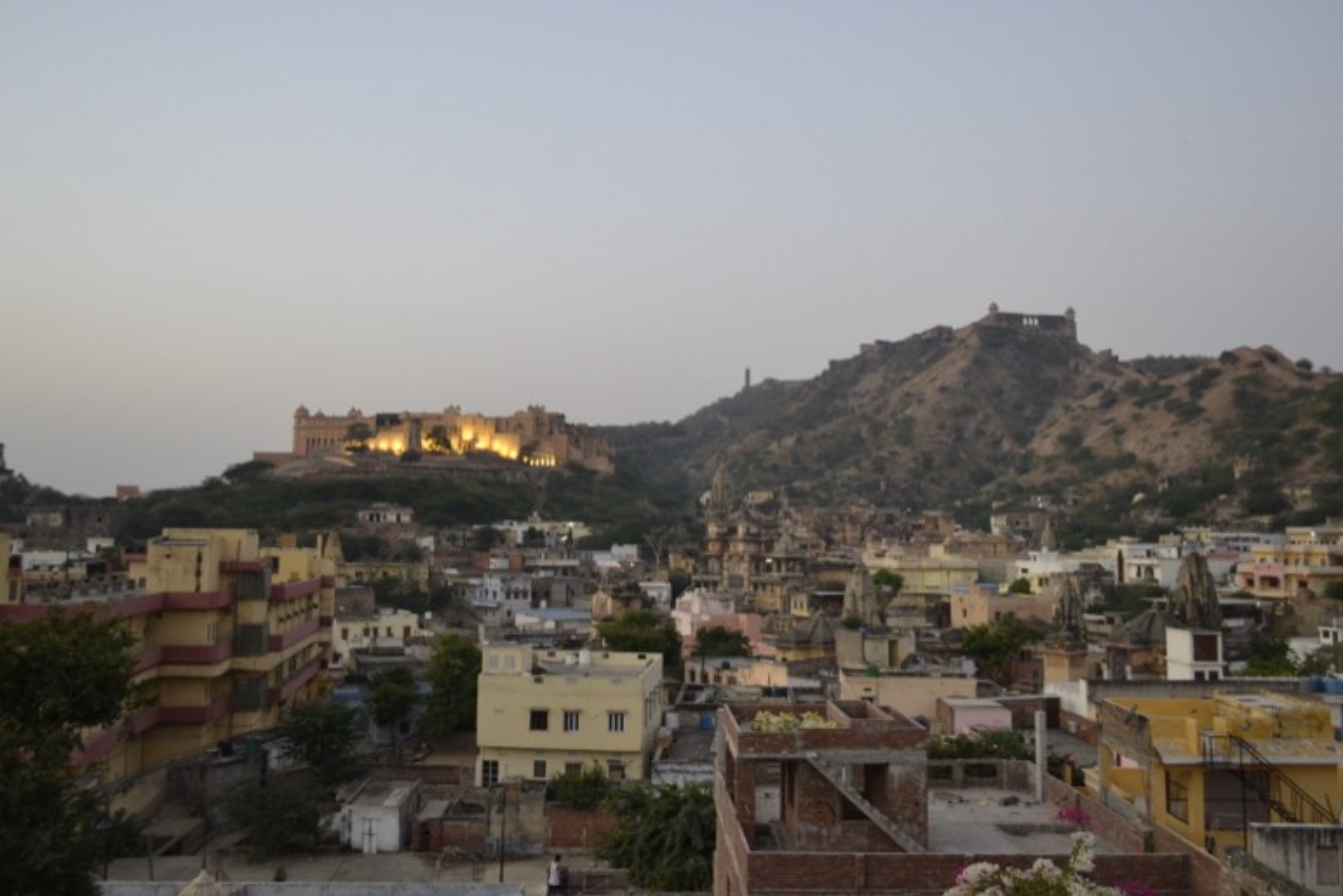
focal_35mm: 28
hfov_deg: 65.5
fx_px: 1044
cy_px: 437
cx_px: 662
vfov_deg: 46.4
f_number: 3.5
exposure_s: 1/60
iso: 1400
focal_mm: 18
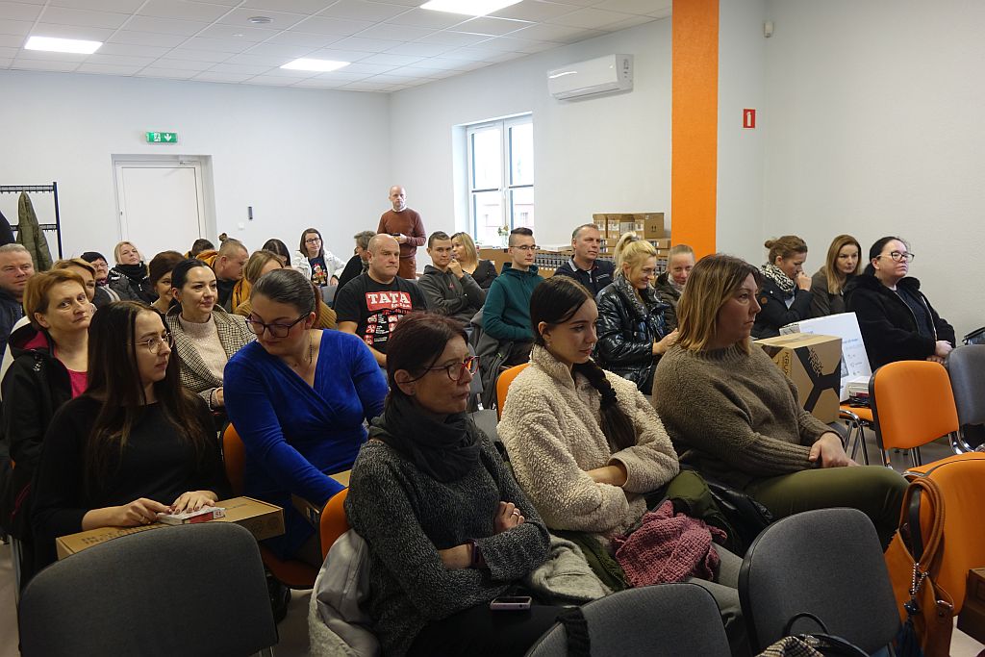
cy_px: 328
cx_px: 492
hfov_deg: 63.7
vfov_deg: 45.0
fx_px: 794
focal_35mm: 29
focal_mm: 10.7
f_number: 2.8
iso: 320
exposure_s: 1/30
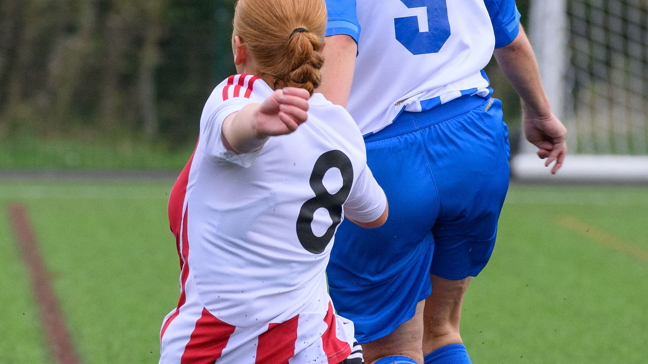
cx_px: 183
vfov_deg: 1.5
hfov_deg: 2.6
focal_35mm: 826
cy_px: 232
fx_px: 14194
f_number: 5
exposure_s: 1/1250
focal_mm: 240
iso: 1250
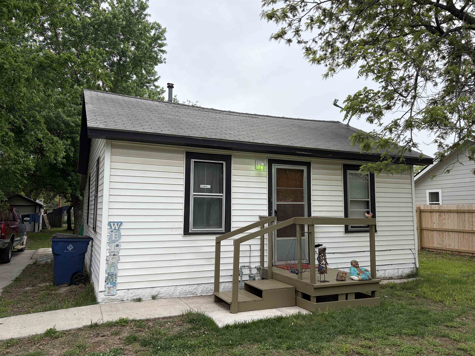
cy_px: 178
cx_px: 238
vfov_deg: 53.1
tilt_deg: +6.0
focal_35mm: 26
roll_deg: -0.6
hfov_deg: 67.3
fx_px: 357
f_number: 1.6
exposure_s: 1/2012
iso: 50
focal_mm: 5.96
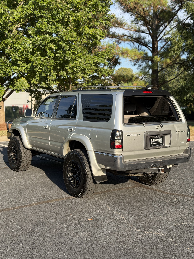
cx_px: 97
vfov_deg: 39.7
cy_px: 130
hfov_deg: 30.3
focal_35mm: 48
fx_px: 359
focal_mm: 6.76
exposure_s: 1/2088
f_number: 1.78
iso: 80
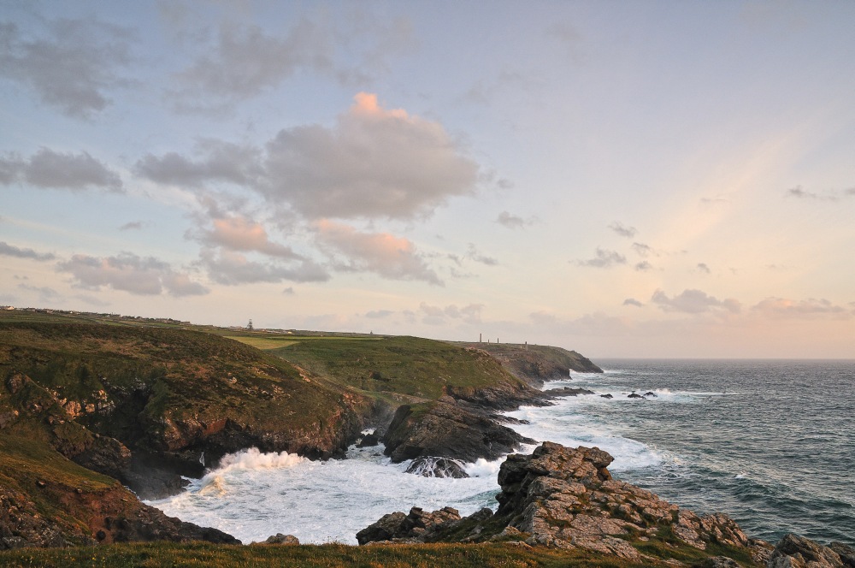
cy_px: 284
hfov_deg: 73.8
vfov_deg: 53.0
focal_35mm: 24
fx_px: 569
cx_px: 428
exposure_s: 1/80
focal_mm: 16
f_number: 8
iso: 200
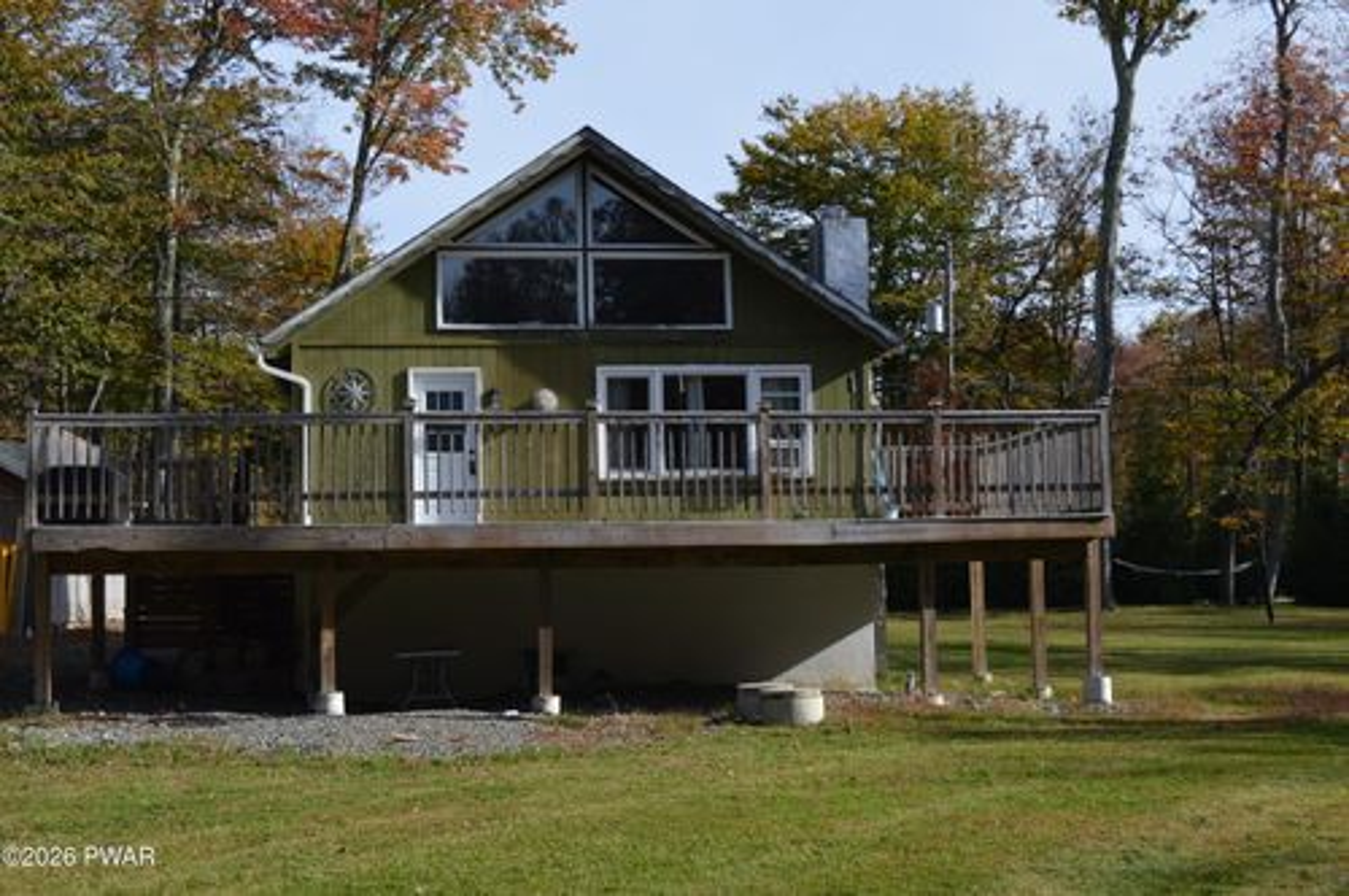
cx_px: 674
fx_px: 1796
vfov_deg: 28.0
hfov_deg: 41.2
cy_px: 448
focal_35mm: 48
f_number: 8
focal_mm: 32
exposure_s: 1/250
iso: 100
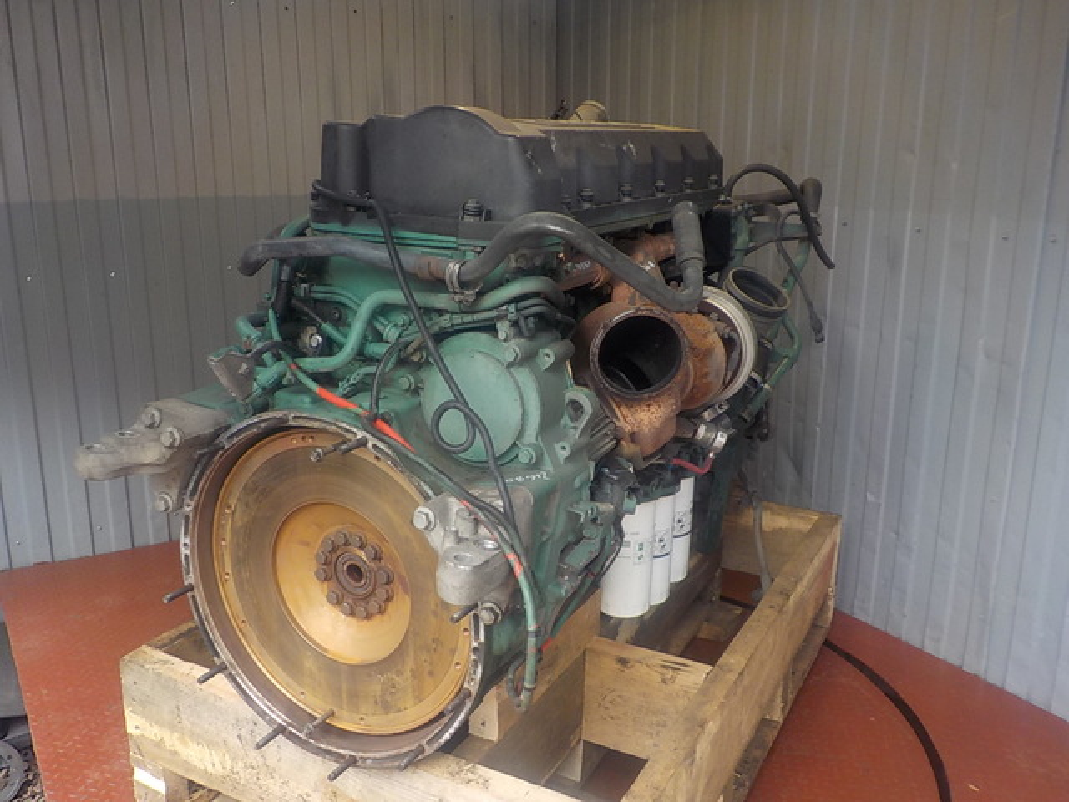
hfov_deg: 60.0
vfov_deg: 46.8
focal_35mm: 30
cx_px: 534
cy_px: 401
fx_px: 926
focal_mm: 4.1
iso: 125
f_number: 3.3
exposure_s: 1/60
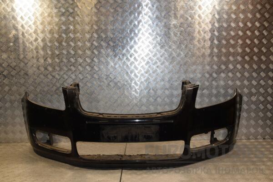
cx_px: 136
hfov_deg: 51.3
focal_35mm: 38
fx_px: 284
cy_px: 91
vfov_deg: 35.5
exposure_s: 1/200
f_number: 7.1
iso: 800
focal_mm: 25
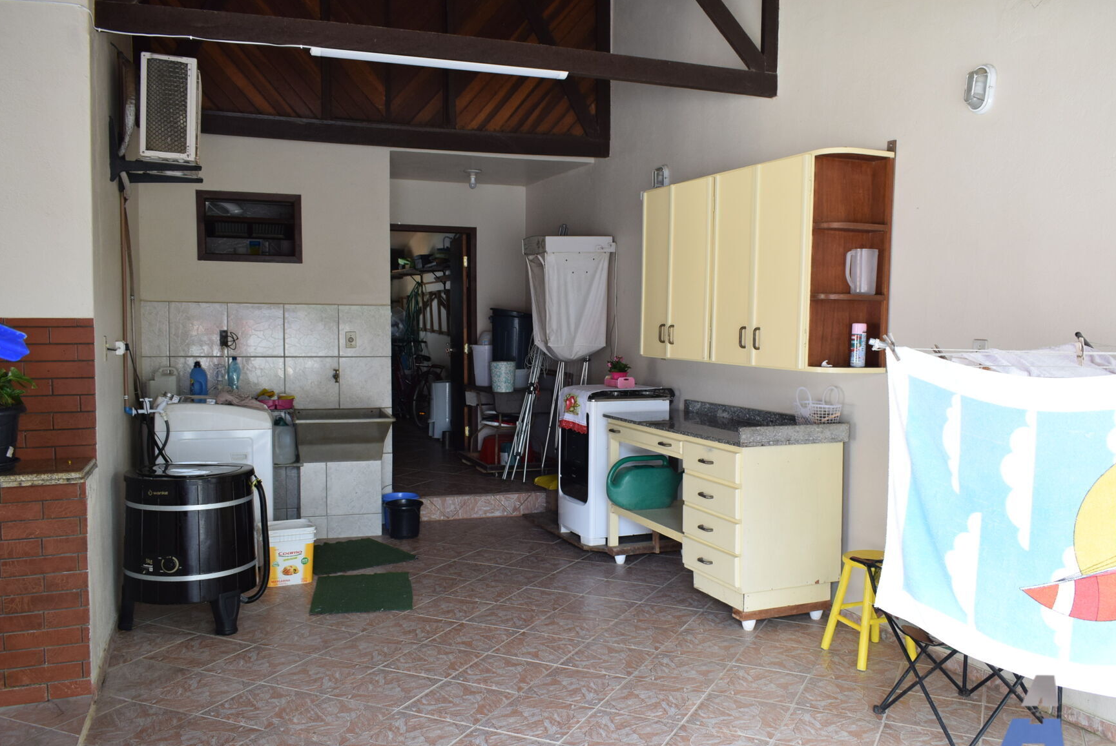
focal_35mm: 30
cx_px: 594
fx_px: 931
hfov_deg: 61.8
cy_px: 396
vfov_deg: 43.7
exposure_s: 1/60
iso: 720
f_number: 5
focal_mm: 18
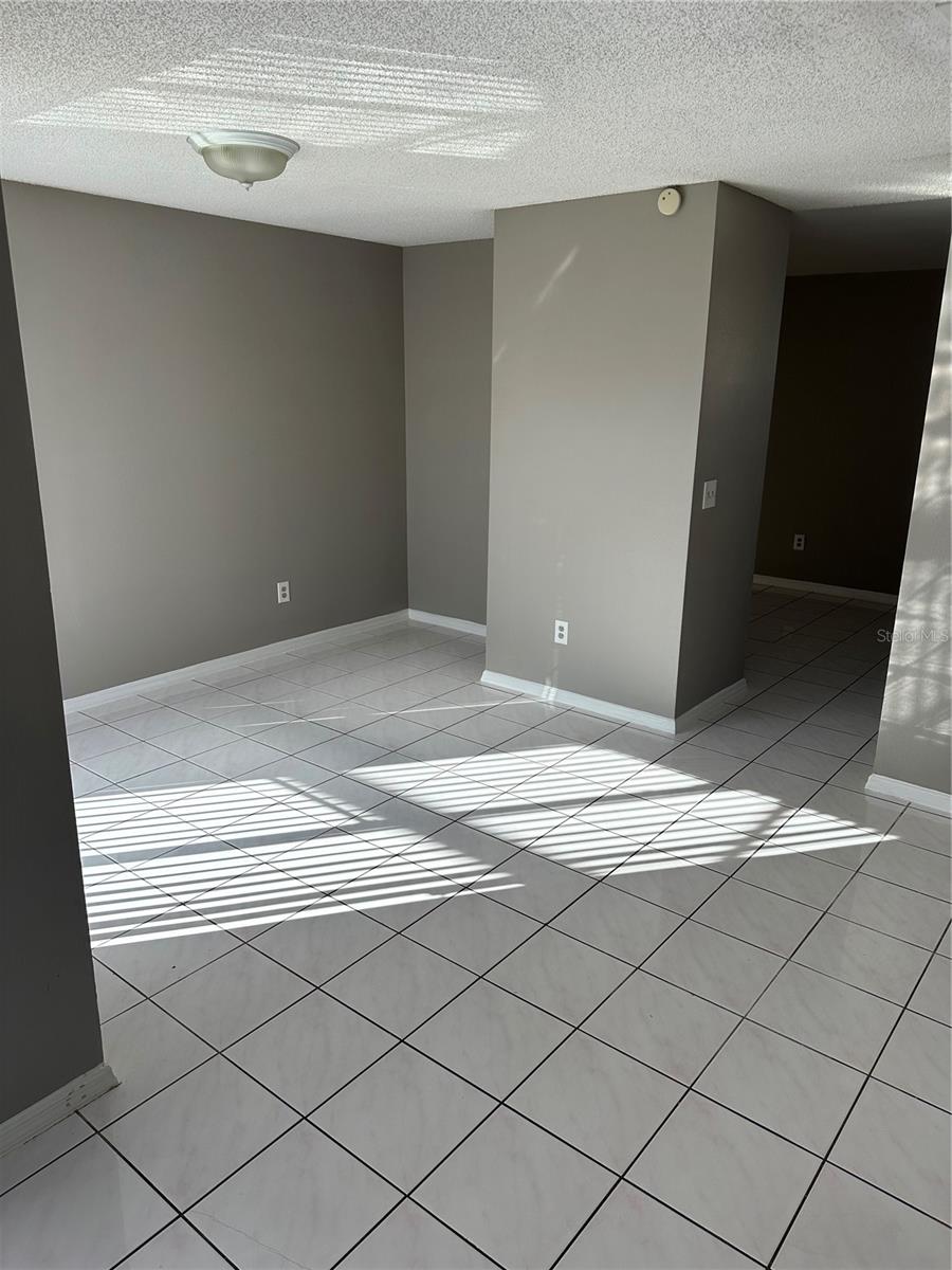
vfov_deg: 71.6
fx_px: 880
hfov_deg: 56.8
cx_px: 476
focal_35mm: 24
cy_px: 635
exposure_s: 1/1040
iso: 80
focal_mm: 6.86
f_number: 1.78
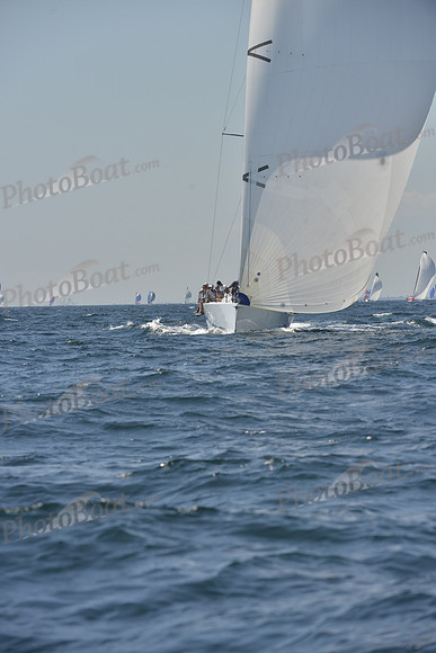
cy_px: 326
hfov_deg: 6.9
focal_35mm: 200
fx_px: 3631
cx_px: 218
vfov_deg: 10.3
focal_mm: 200
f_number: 7.1
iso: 280
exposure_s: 1/1250
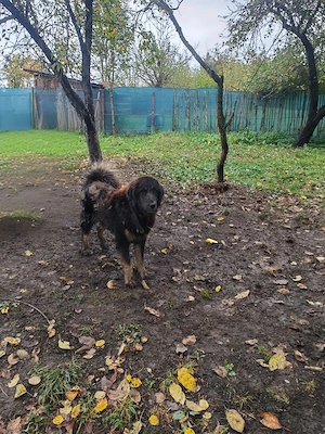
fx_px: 338
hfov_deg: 51.4
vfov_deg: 65.3
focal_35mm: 27
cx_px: 162
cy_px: 217
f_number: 1.9
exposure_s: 1/182
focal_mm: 6.12
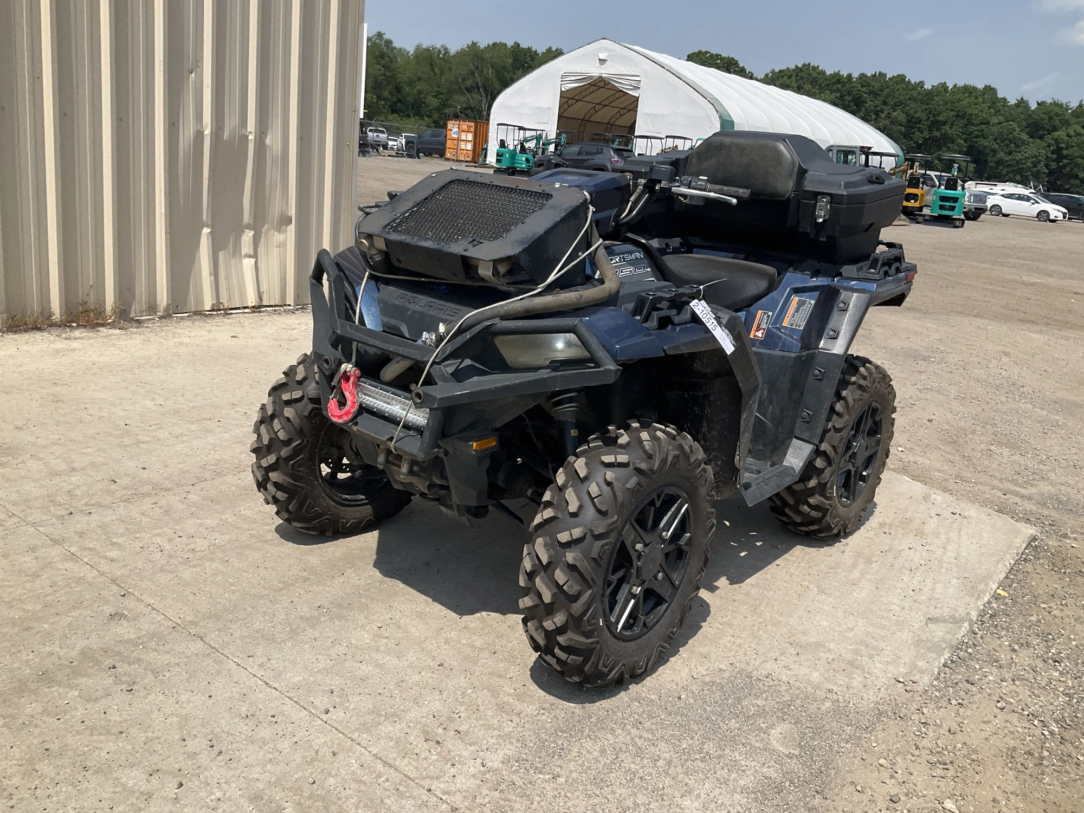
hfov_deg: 61.7
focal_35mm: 29
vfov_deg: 48.2
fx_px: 908
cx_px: 542
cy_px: 406
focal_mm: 3
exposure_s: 1/2141
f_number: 1.8
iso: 25
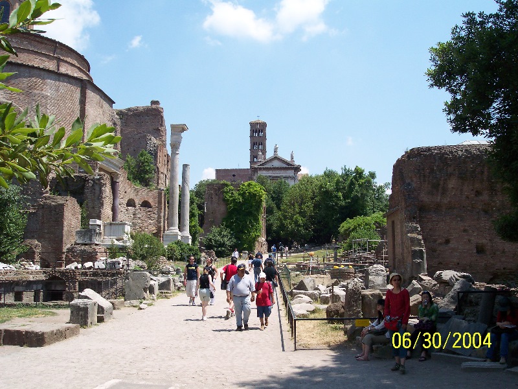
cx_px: 259
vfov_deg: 37.7
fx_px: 569
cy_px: 194
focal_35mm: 38
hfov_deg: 49.0
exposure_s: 1/700
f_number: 4.8
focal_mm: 8
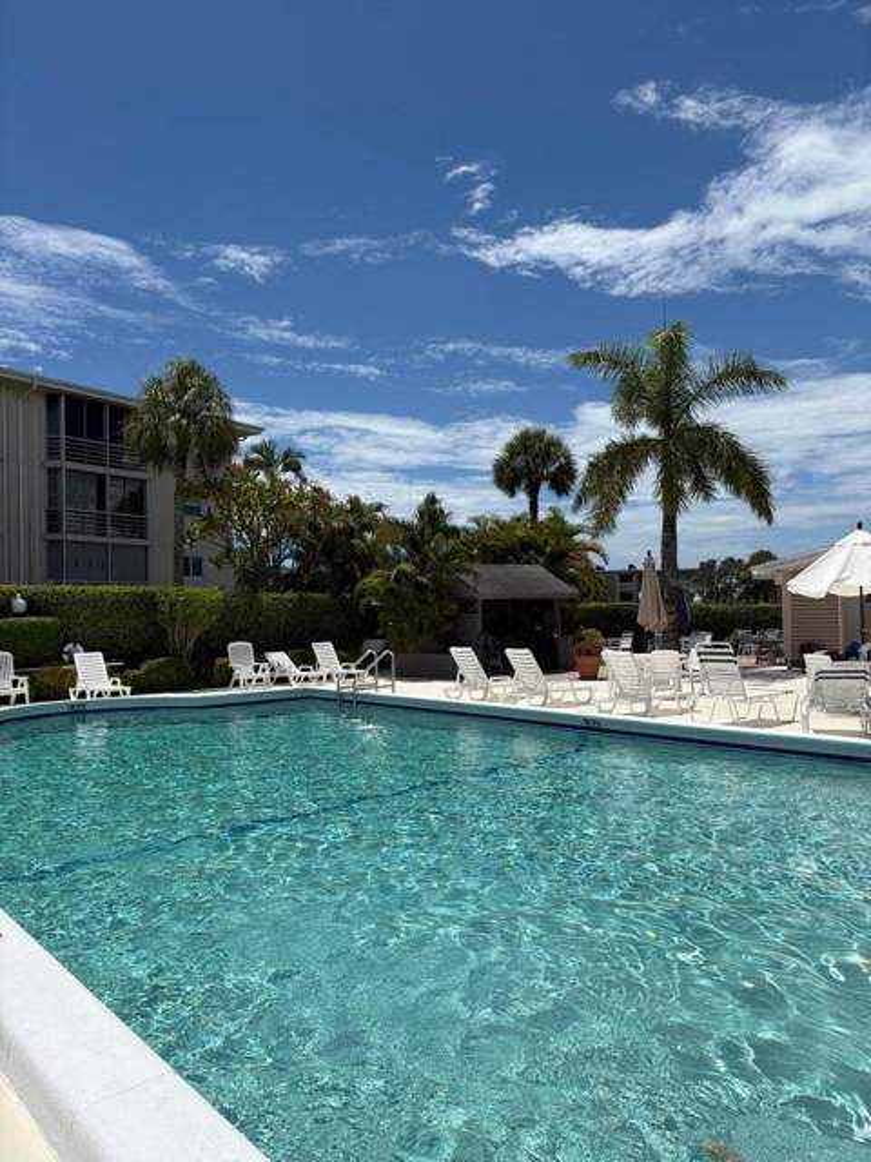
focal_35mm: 26
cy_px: 581
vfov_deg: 67.3
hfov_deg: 53.1
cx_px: 436
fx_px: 872
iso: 50
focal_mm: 5.96
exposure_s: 1/8850
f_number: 1.6
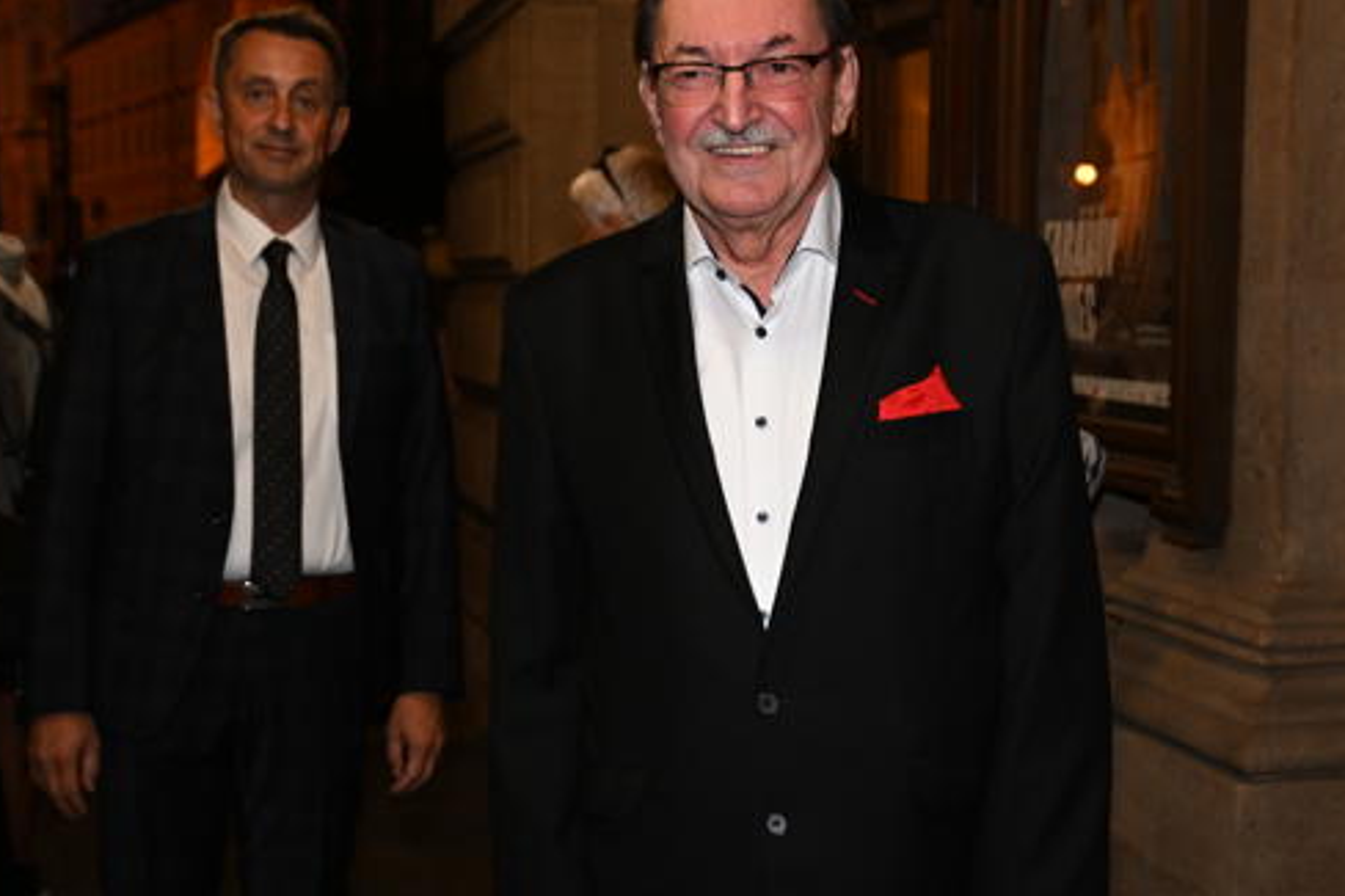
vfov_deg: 23.4
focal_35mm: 58
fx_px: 2166
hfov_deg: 34.4
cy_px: 499
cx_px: 777
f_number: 5
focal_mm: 41
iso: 3200
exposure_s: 1/125
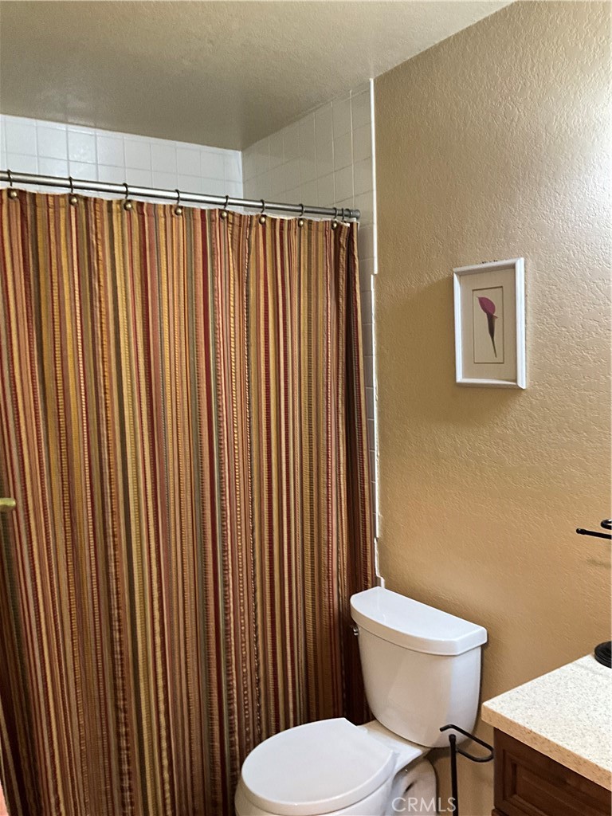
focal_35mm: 29
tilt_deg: -1.4
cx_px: 306
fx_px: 684
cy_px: 408
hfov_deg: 48.2
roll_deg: +2.6
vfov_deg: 61.7
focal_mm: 3
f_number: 1.8
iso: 250
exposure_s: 1/60
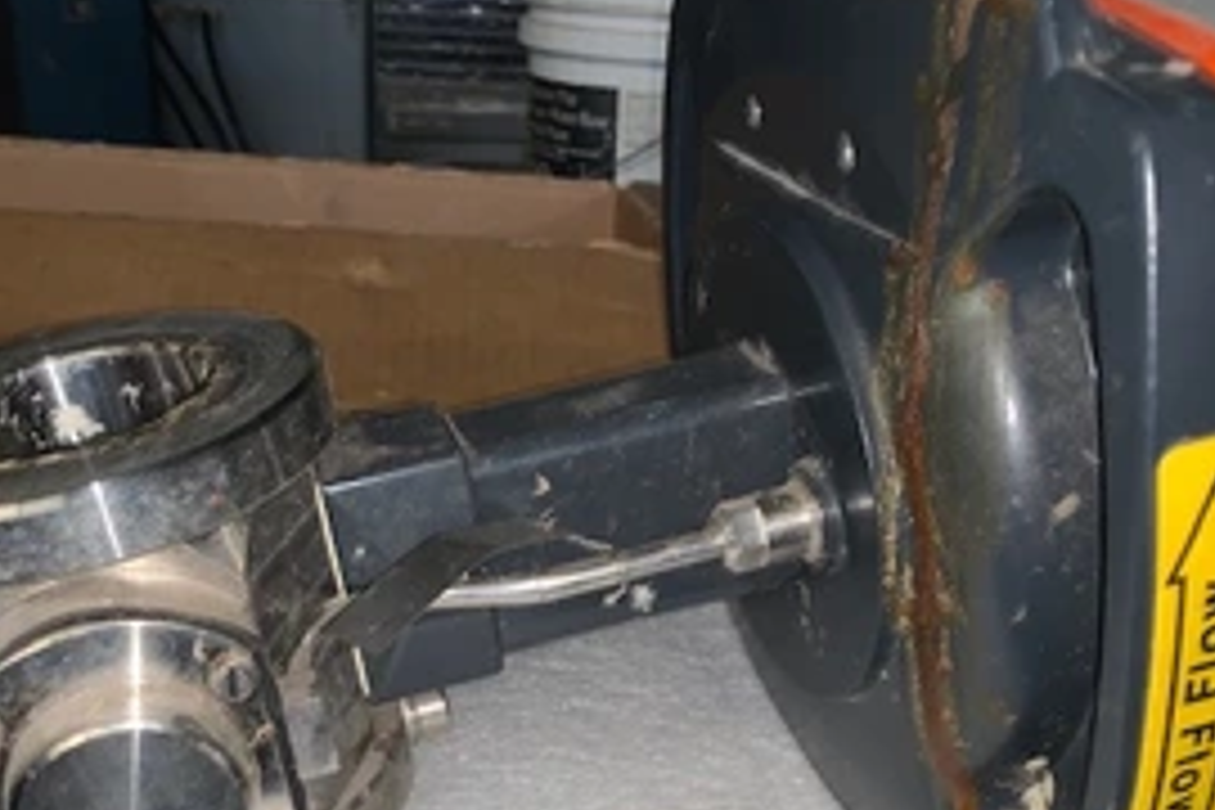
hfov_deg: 48.2
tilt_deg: -26.1
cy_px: 644
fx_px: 1350
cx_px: 500
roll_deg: -2.8
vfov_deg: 32.5
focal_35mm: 40
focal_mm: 4.25
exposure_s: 1/4
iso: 25
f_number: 1.8
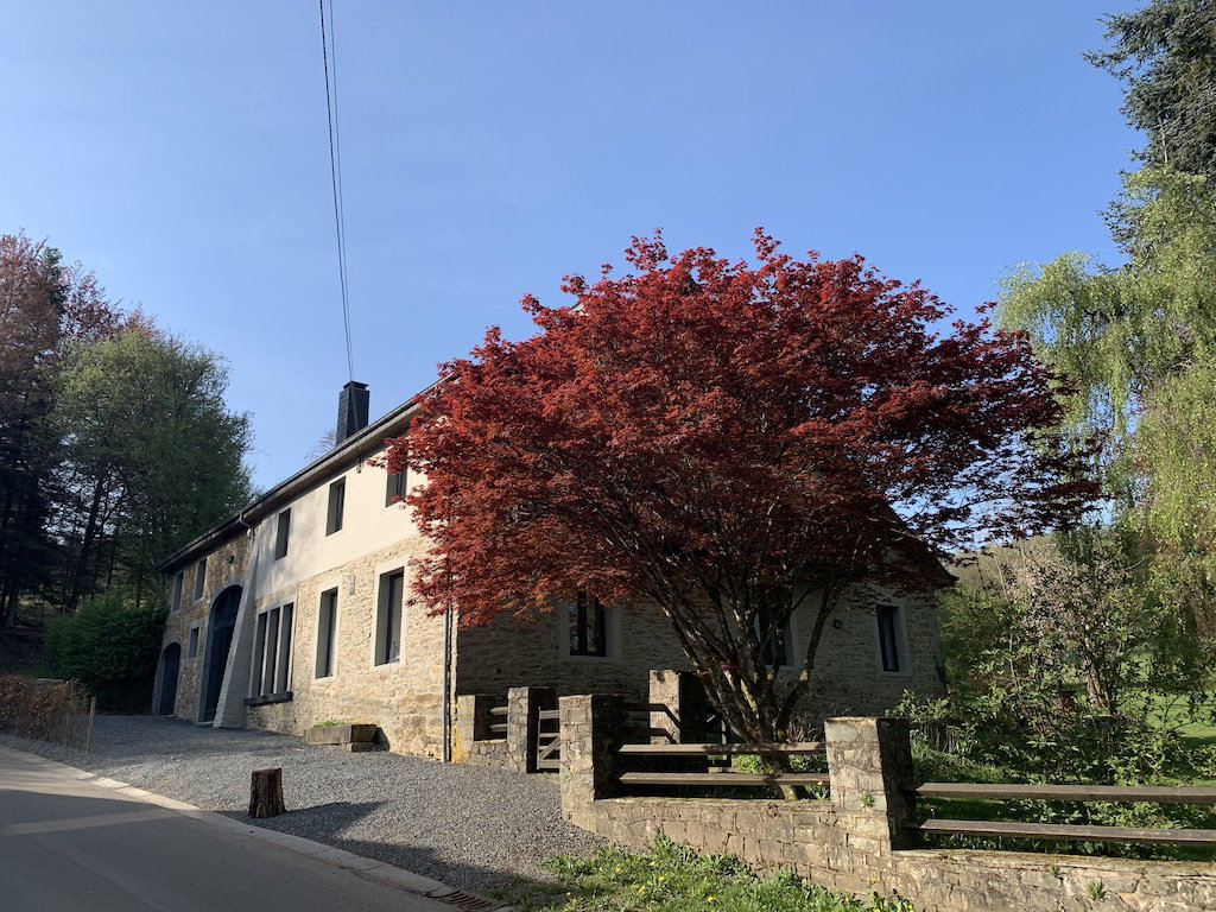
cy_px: 456
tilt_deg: +16.2
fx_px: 913
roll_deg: +2.3
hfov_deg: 67.3
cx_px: 608
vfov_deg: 53.1
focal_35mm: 26
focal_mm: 4.25
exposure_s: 1/1447
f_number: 1.8
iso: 25
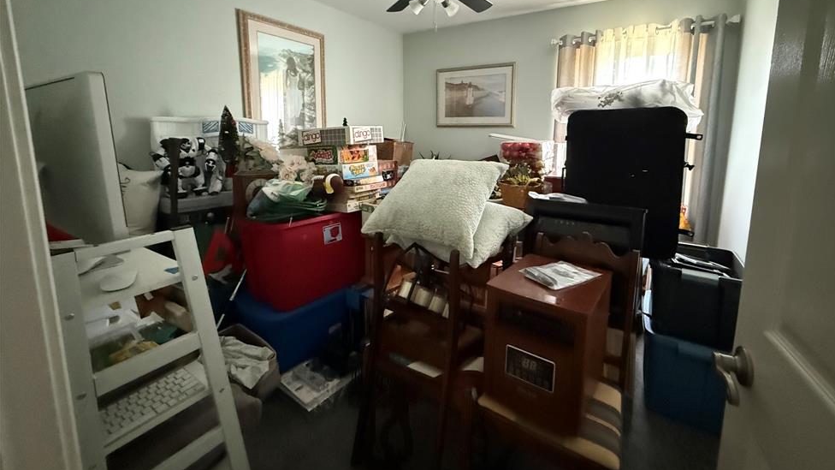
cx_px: 437
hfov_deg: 99.3
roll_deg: -0.2
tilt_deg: -7.6
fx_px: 354
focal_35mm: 16
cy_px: 179
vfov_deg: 66.2
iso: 1600
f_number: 2.2
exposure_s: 1/47
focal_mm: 2.22
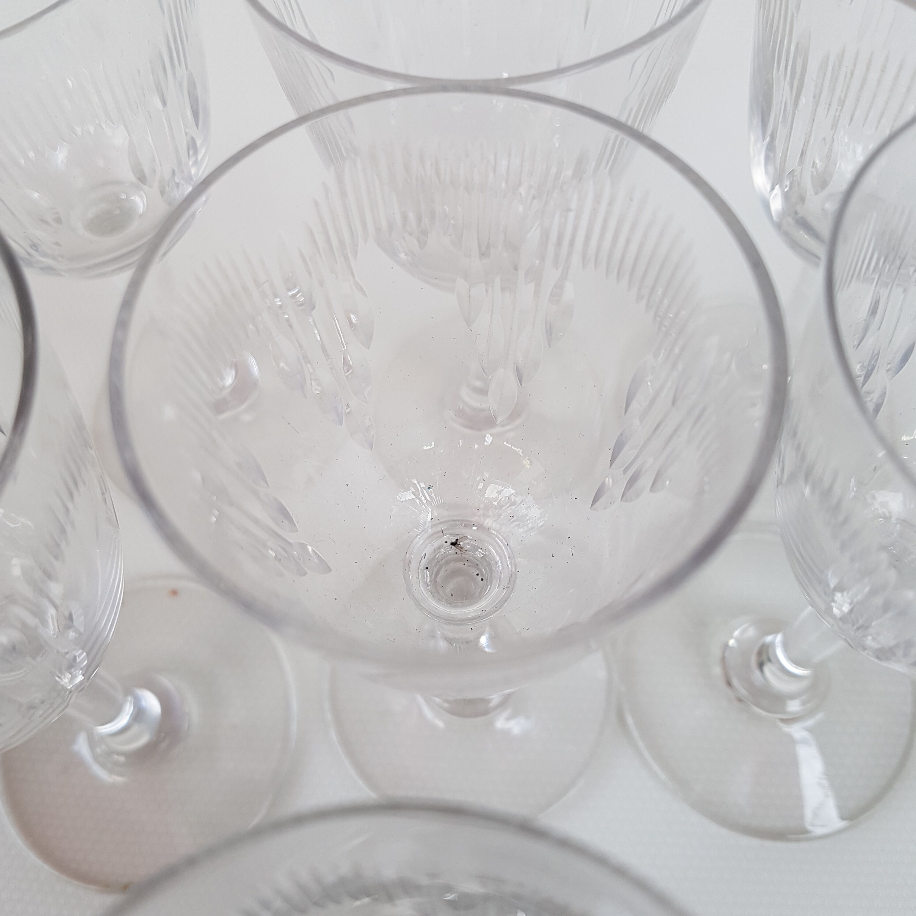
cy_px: 428
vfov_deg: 52.5
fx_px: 928
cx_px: 461
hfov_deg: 52.5
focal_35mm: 31
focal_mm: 4.2
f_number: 1.7
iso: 64
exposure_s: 1/358
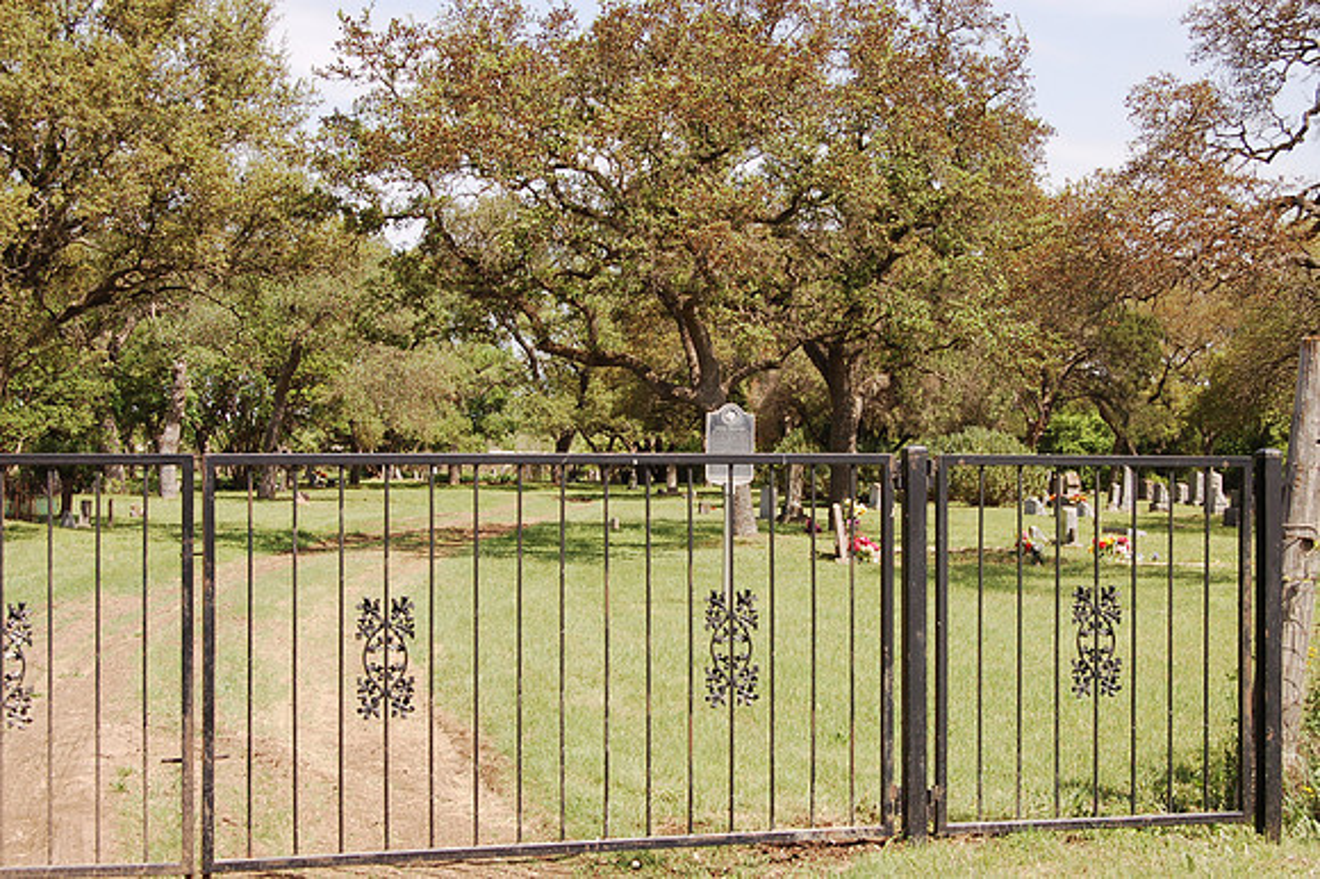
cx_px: 660
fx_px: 2089
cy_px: 440
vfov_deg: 23.8
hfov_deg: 35.1
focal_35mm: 57
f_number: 8
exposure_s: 1/250
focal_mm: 38
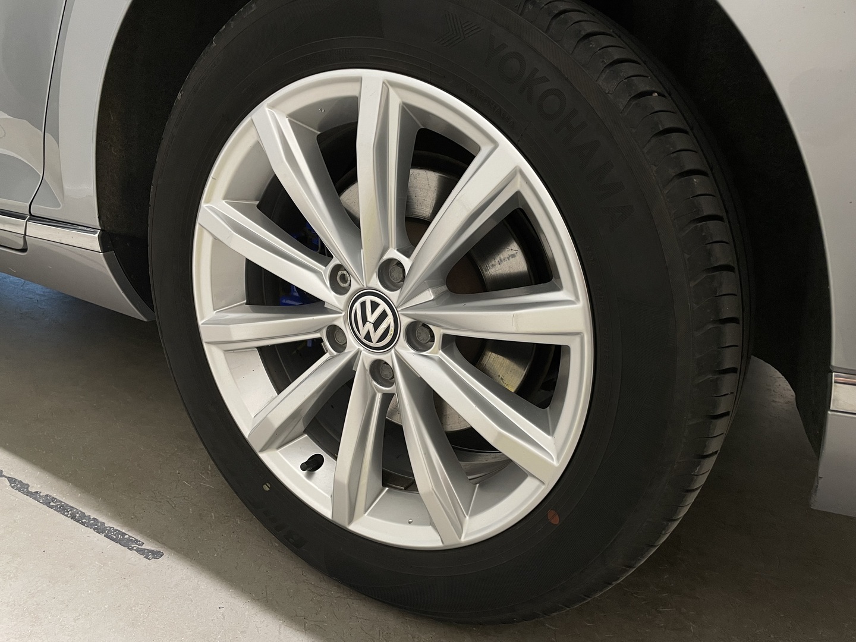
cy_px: 321
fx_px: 643
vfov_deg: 53.1
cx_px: 428
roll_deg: -2.4
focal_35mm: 26
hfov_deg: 67.3
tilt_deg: -21.0
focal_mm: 4.2
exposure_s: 1/50
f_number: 1.6
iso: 125
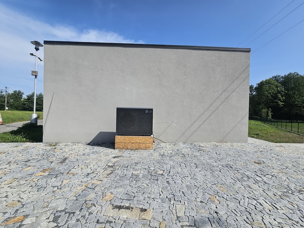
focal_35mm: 13
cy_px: 114
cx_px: 152
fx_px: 114
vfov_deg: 89.9
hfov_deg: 106.2
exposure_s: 1/3381
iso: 50
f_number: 2.2
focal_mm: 2.2
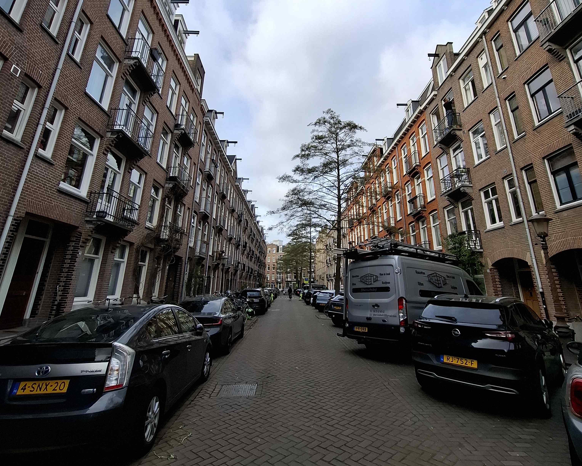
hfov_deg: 89.6
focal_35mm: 17
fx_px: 293
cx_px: 292
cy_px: 176
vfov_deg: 75.7
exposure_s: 1/549
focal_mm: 1.74
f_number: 2.2
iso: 40
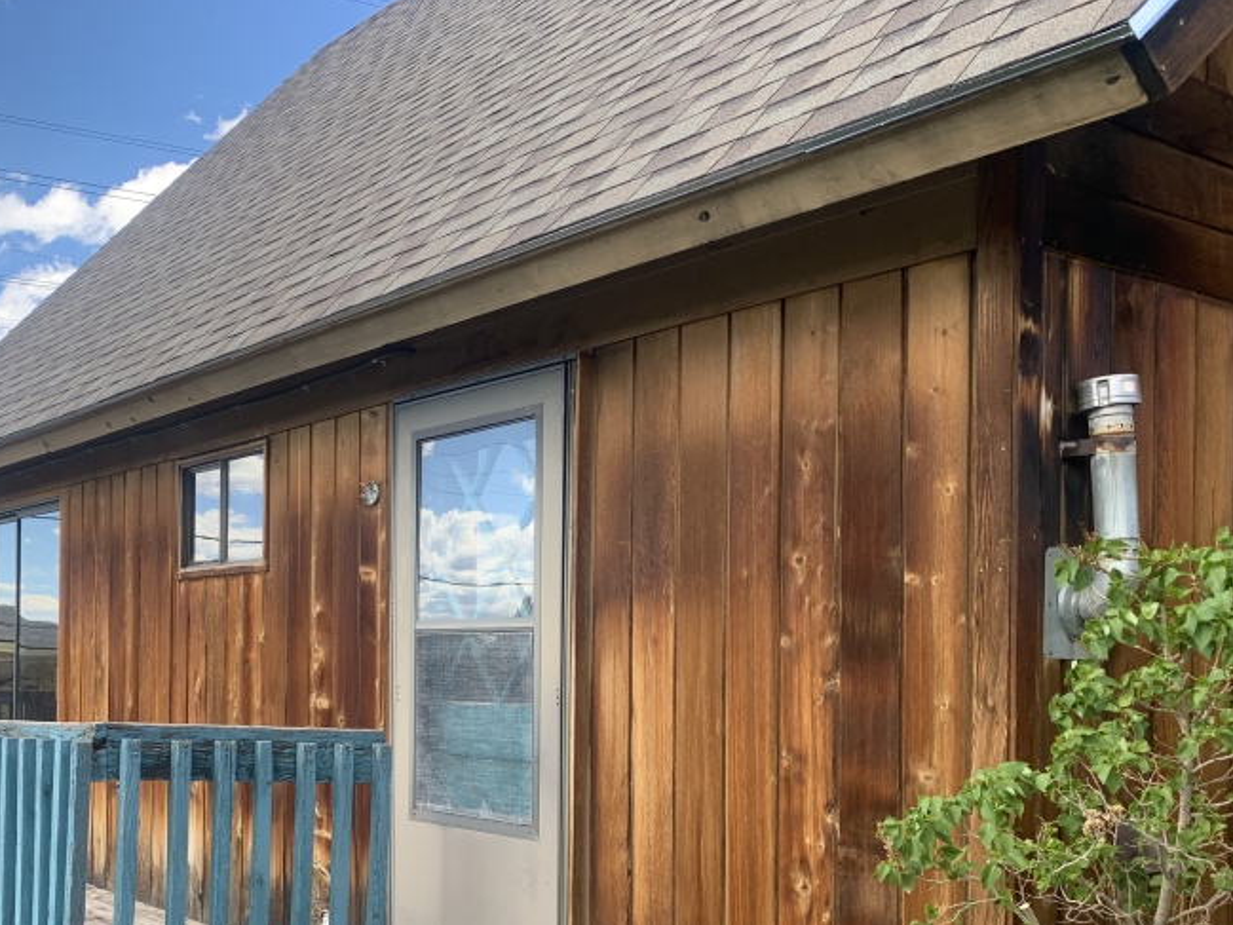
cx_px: 386
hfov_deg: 44.9
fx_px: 1461
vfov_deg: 34.4
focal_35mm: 41
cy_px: 693
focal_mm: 4.25
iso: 25
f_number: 1.8
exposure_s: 1/334
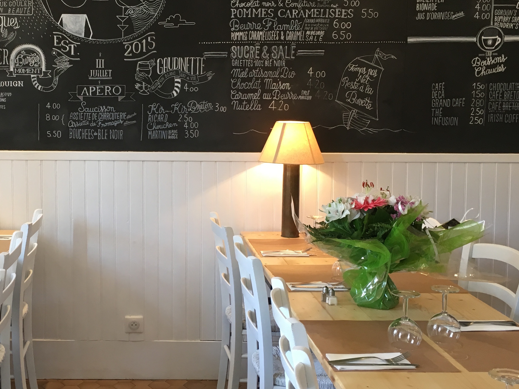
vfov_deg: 30.2
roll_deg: -0.4
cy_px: 175
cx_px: 160
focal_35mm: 48
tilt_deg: -4.6
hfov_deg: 39.0
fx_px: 720
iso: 80
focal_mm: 4.15
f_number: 2.2
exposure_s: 1/33
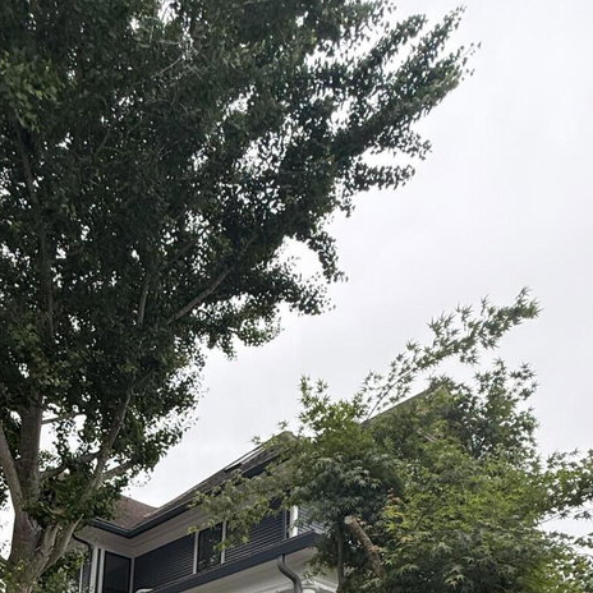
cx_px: 141
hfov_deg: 48.9
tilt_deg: +8.7
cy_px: 704
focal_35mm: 32
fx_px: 620
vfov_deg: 38.5
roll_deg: -4.1
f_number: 2.2
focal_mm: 2.22
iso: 100
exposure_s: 1/99
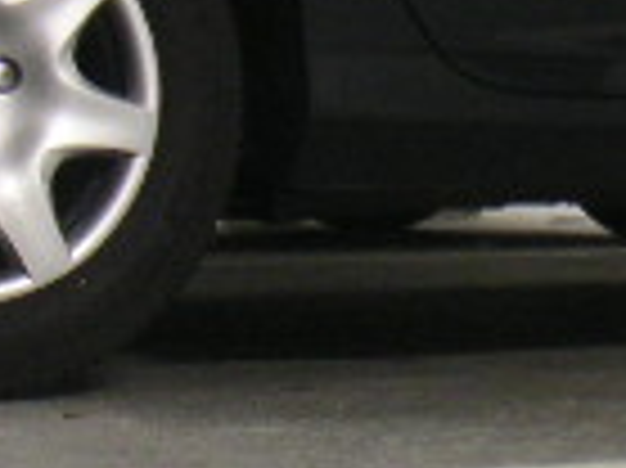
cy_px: -32
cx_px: 676
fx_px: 3072
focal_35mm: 170
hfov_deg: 11.5
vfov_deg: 8.7
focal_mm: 5.7
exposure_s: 1/3
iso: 100
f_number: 2.8
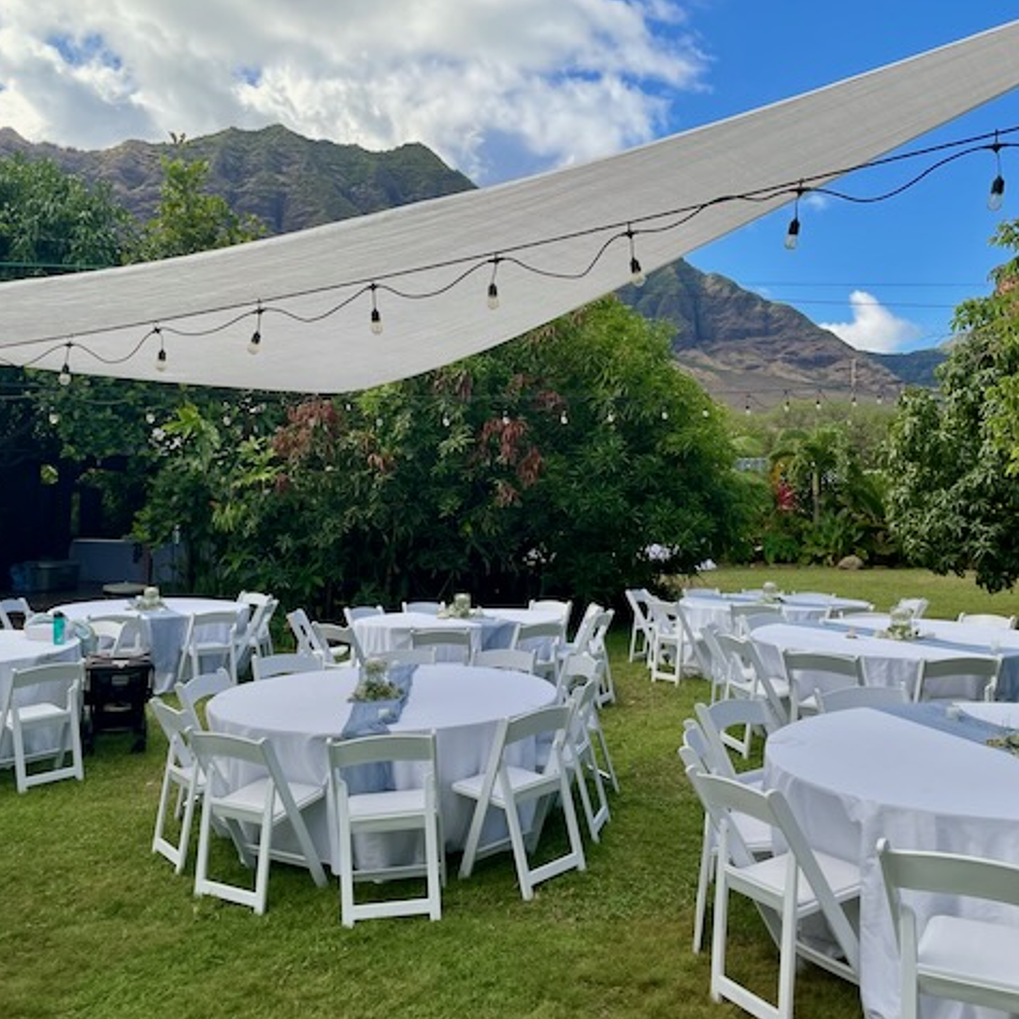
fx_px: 1032
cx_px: 505
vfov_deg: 52.5
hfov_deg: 52.5
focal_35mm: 31
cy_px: 507
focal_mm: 4.2
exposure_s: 1/1416
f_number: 1.6
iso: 32
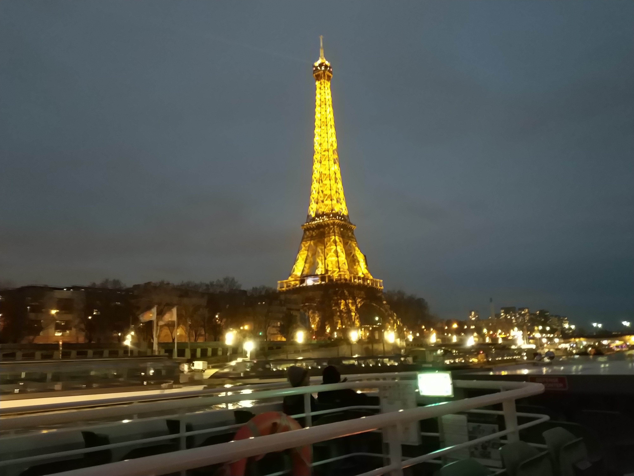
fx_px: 586
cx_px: 317
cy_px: 238
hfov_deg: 56.8
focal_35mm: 32
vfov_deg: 44.2
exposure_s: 1/12
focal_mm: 4.5
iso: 1426
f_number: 2
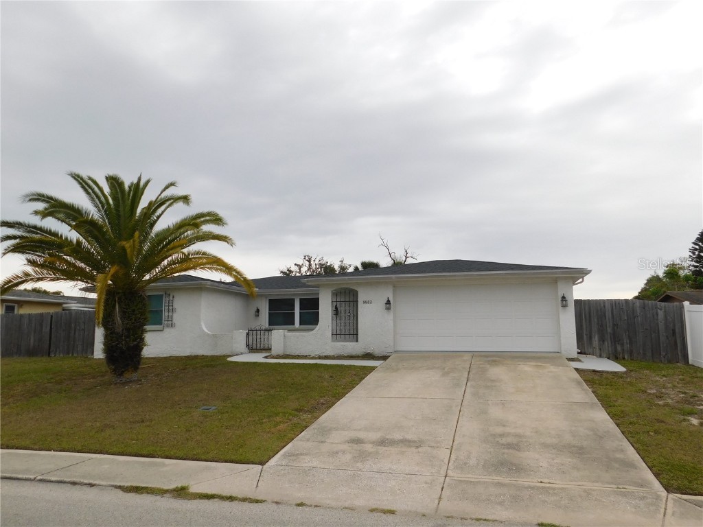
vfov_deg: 54.9
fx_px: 508
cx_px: 352
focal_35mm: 25
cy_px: 264
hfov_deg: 69.4
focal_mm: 4.5
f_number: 3.1
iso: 125
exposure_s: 1/250
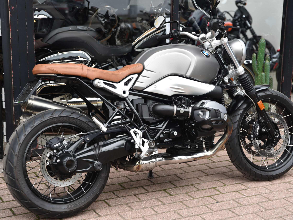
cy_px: 112
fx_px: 576
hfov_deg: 28.6
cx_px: 151
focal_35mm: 68
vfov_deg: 21.6
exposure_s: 1/60
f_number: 3.5
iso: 100
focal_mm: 62
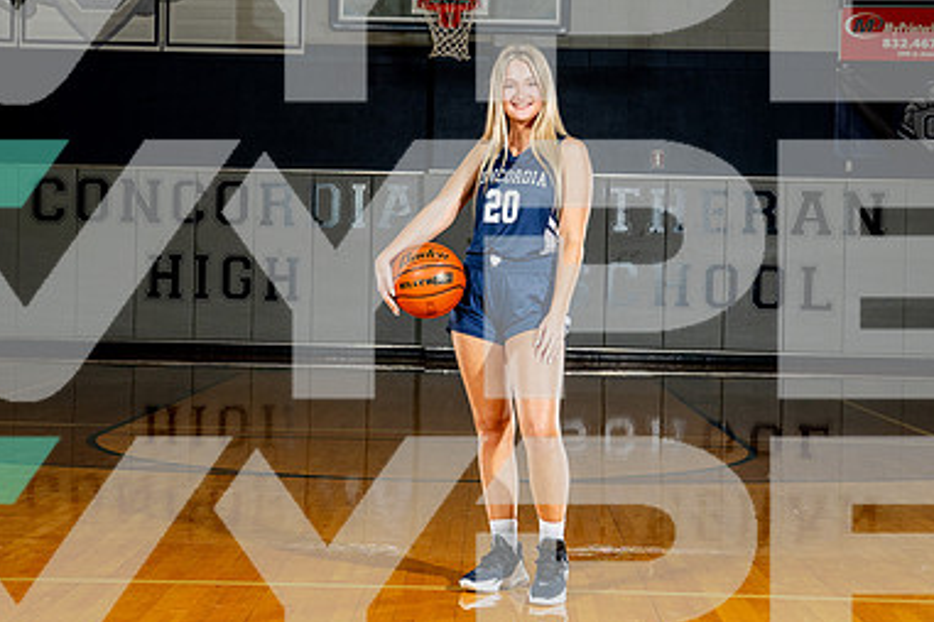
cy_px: 271
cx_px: 436
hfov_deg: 28.8
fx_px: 1816
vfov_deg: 19.4
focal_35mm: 70
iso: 800
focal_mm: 46
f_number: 8
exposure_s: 1/250
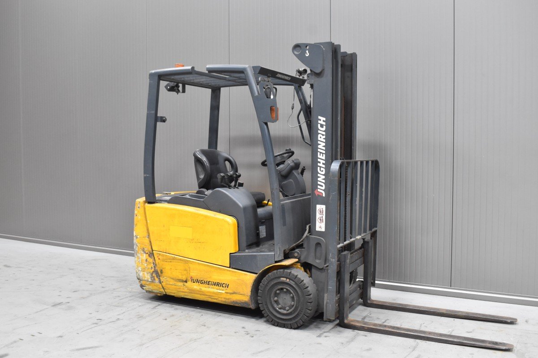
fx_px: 516
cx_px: 269
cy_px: 179
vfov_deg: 38.4
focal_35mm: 34
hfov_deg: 55.1
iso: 1600
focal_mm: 23
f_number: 5.6
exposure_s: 1/20
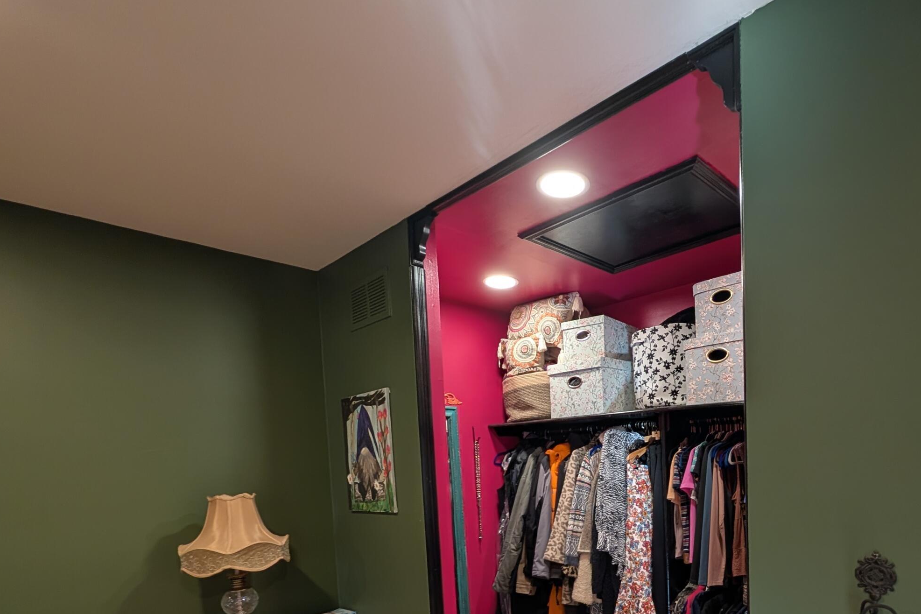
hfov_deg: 84.8
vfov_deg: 60.0
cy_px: 481
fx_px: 486
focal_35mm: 19
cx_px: 590
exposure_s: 1/40
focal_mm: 2.02
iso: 87
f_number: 1.7
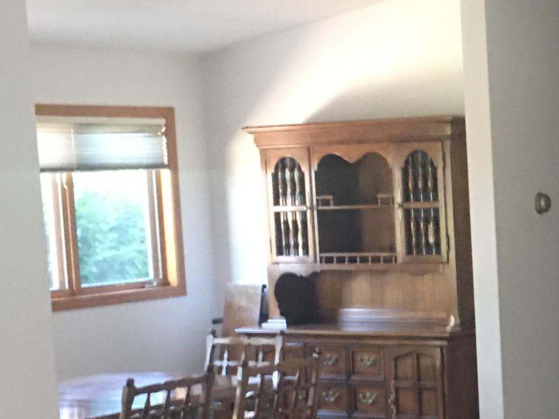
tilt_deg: -5.5
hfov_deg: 19.4
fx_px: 1534
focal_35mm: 95
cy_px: 288
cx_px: 687
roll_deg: +2.7
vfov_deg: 15.5
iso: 80
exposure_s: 1/8
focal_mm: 4.15
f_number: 2.2
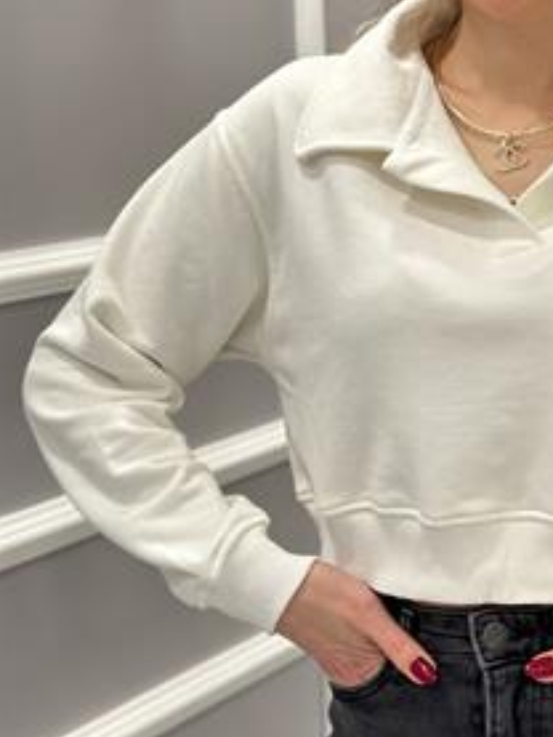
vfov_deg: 21.7
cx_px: 513
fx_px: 1916
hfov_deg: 16.2
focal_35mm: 90
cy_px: 245
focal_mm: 6.86
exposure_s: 1/100
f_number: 1.78
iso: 160
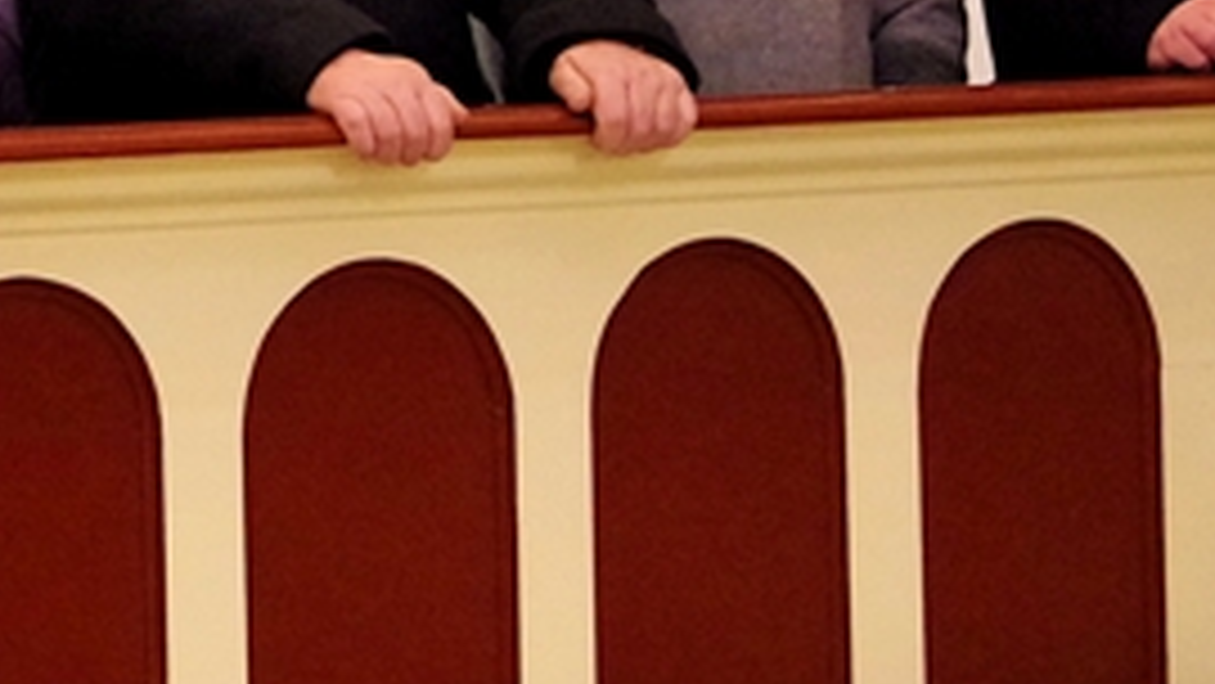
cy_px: -70
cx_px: -374
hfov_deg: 8.9
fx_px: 7669
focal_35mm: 238
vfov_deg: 5.1
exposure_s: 1/15
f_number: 4.5
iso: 3200
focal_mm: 40
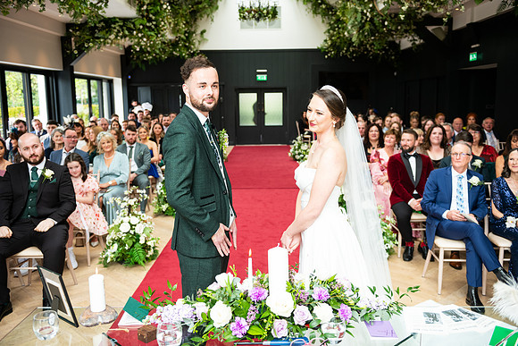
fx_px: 489
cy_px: 173
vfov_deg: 38.9
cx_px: 259
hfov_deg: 55.8
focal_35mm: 34
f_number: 3.5
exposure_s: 1/200
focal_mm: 34
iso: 400
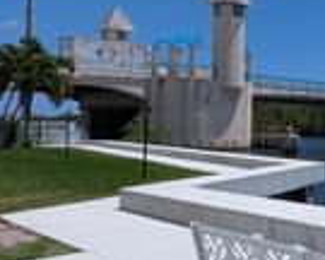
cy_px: 112
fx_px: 452
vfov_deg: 32.0
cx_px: 426
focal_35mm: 47
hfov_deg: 30.7
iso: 49
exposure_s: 1/2817
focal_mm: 1.95
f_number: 2.2
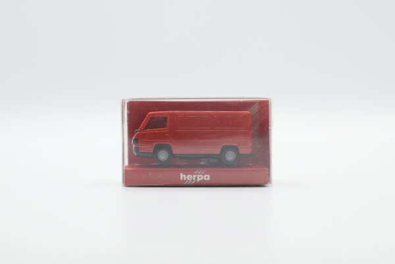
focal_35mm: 52
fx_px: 576
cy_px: 132
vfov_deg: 25.8
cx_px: 198
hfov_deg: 37.8
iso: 400
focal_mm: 35
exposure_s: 1/160
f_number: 8
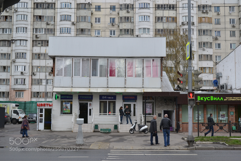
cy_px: 80
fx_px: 351
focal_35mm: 52
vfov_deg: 25.7
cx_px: 120
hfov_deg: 37.9
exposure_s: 1/125
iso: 140
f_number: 5.6
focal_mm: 35
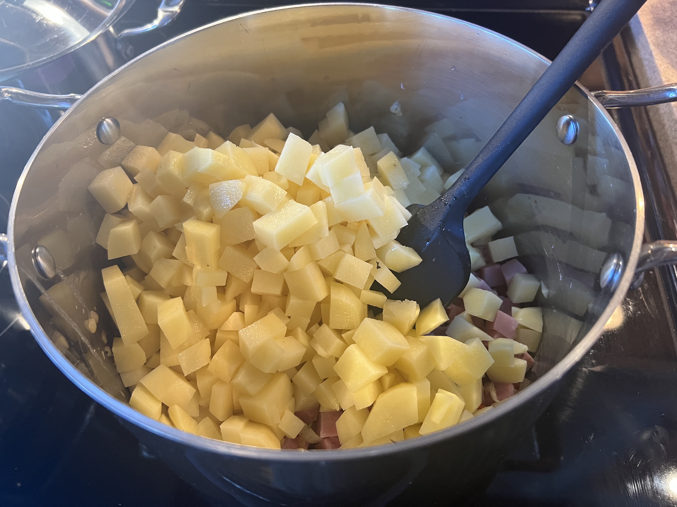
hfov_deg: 67.3
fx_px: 508
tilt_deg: -52.6
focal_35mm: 26
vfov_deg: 53.1
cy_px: 254
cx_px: 338
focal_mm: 5.7
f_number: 1.5
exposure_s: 1/60
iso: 320
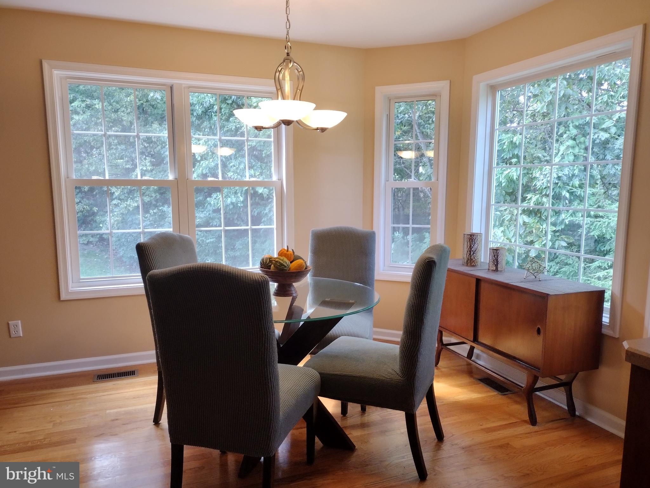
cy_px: 244
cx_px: 325
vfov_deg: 51.4
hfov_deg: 65.3
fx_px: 507
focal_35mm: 27
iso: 238
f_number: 1.7
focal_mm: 4.71
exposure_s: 1/60
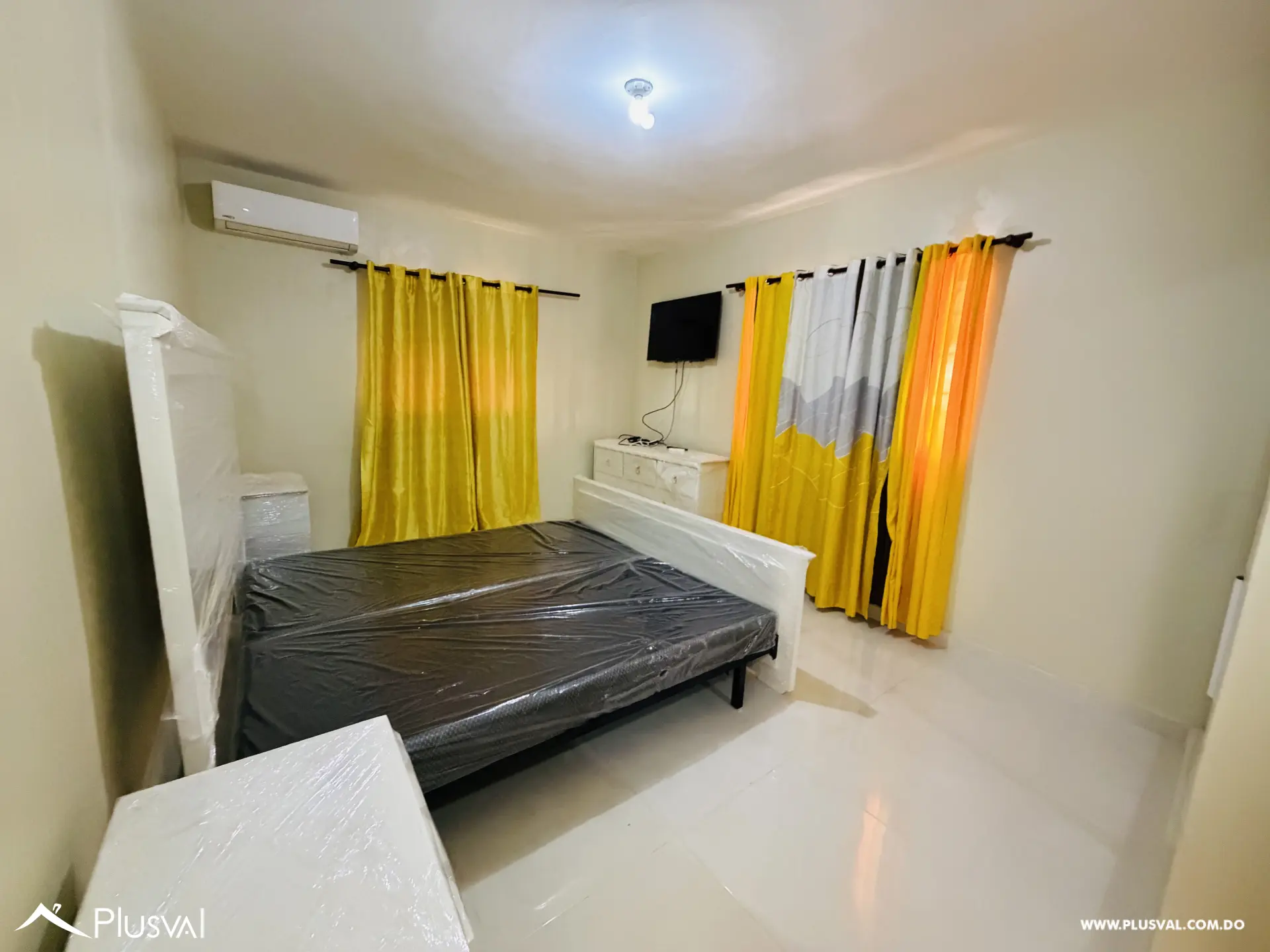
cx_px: 635
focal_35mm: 14
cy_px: 476
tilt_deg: -10.2
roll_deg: -0.6
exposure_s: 1/60
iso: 1000
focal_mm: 2.22
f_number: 2.2
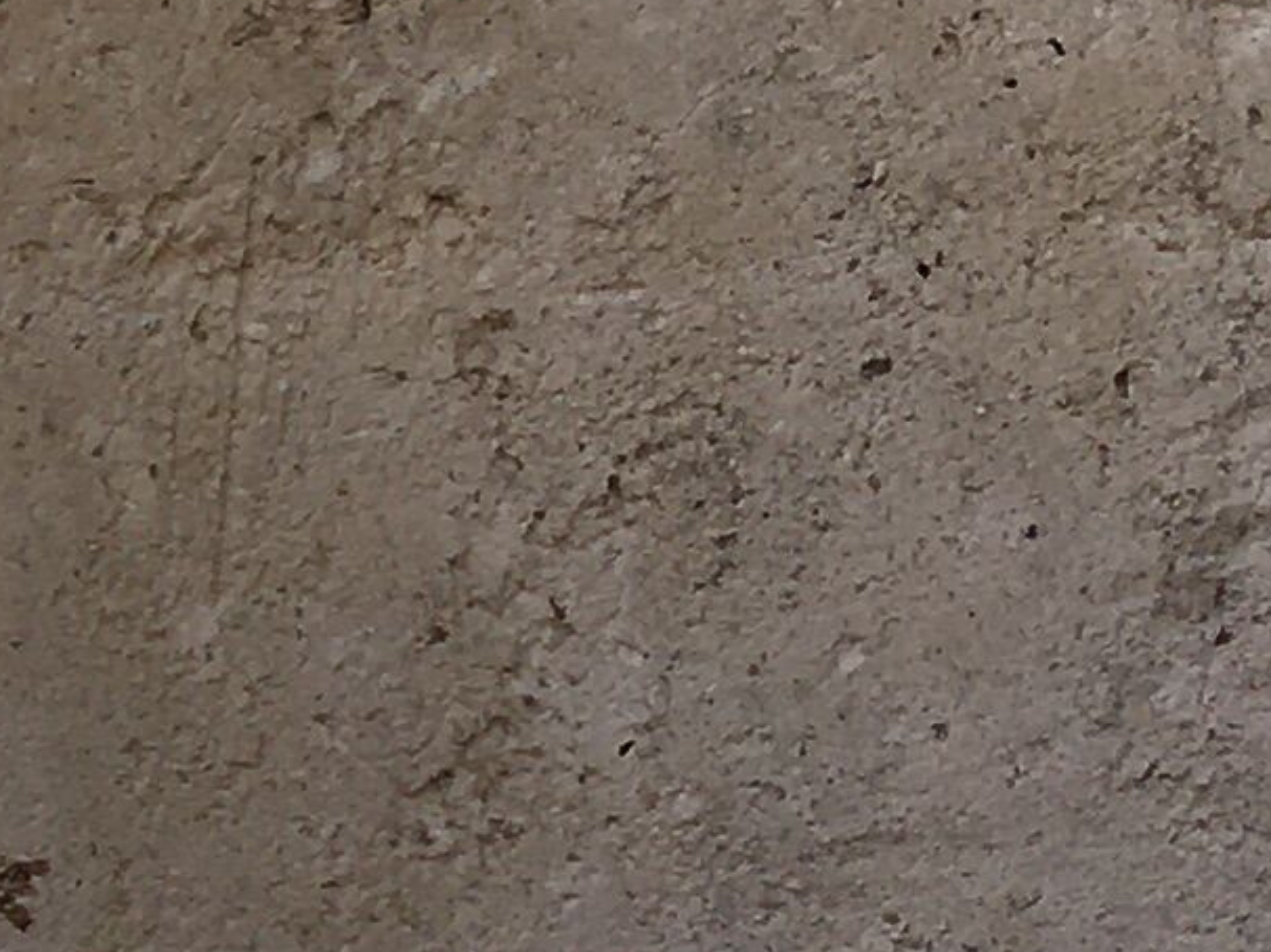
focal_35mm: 193
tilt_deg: -5.9
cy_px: 1126
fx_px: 7084
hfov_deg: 9.0
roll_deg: +0.0
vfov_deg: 7.6
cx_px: -2005
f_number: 2.2
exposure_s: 1/905
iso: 25
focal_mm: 4.15
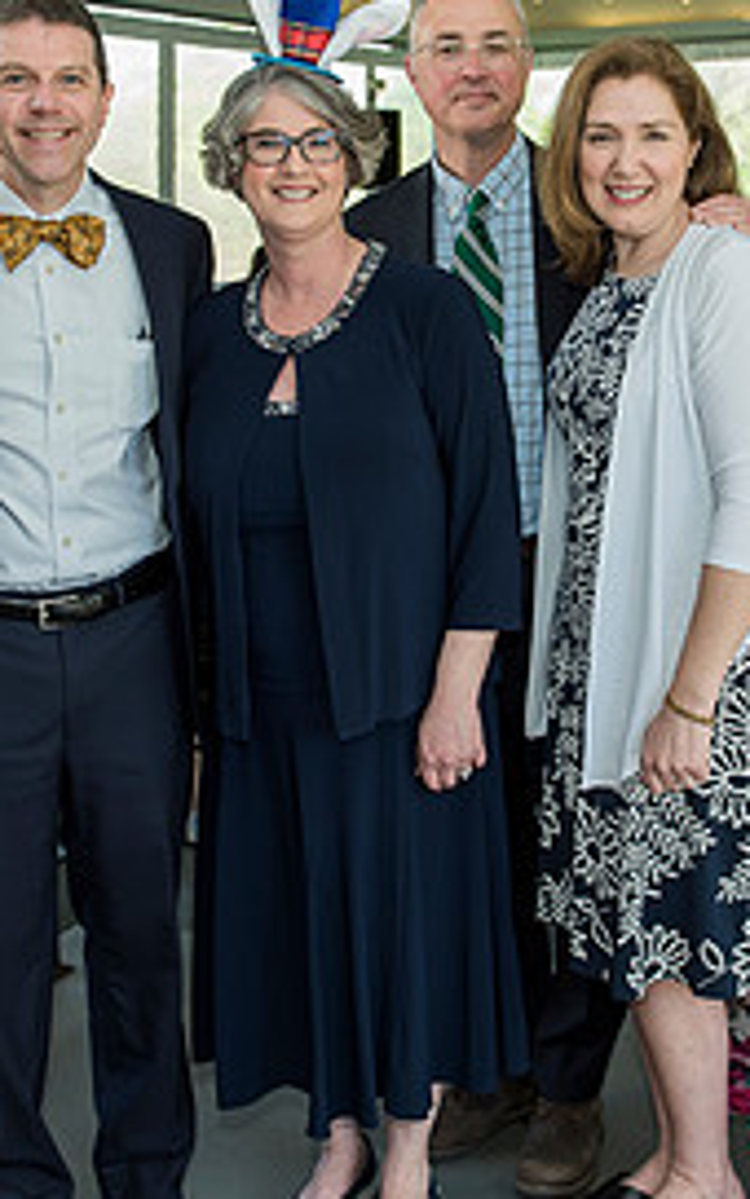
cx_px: 465
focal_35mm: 62
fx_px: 2028
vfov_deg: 32.8
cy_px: 448
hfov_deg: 20.9
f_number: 4
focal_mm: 28
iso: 320
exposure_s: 1/160
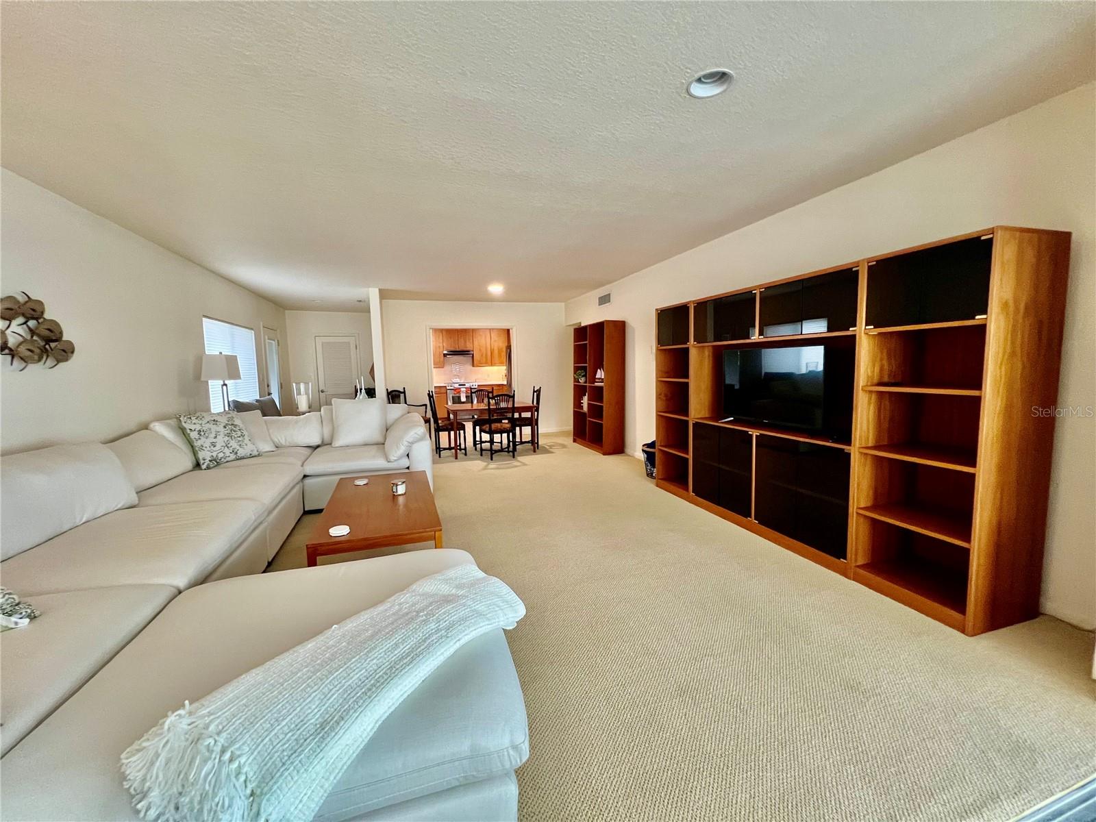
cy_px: 411
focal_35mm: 13
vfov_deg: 89.9
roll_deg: +1.3
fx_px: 412
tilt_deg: -5.0
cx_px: 548
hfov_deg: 106.2
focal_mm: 1.57
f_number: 1.8
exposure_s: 1/60
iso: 400
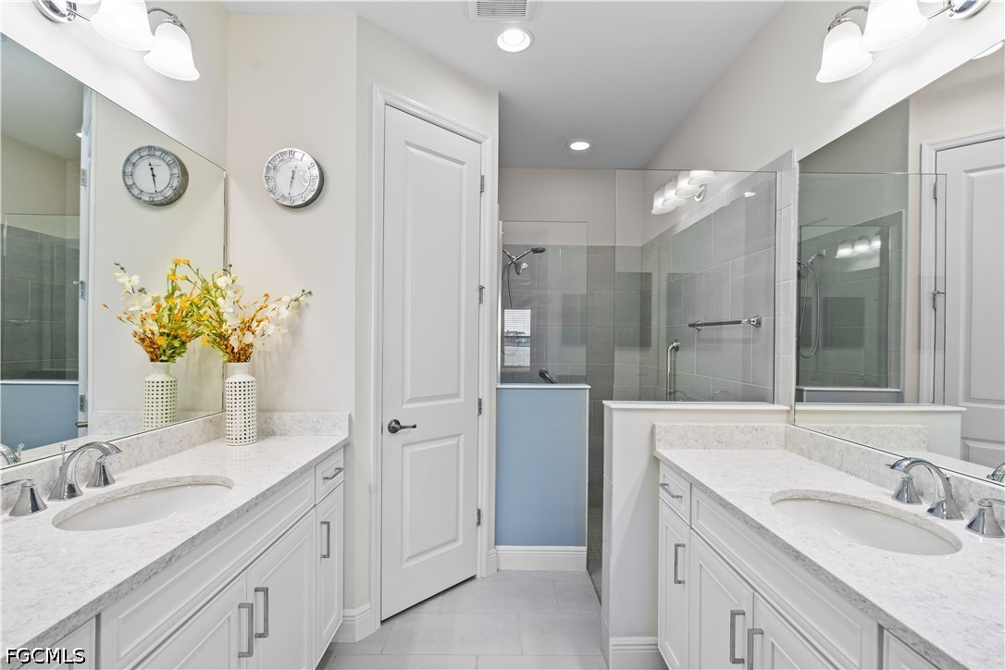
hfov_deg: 96.7
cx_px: 502
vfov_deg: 73.7
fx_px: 447
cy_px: 335
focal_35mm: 16
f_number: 8
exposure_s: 1/40
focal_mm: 16
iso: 400
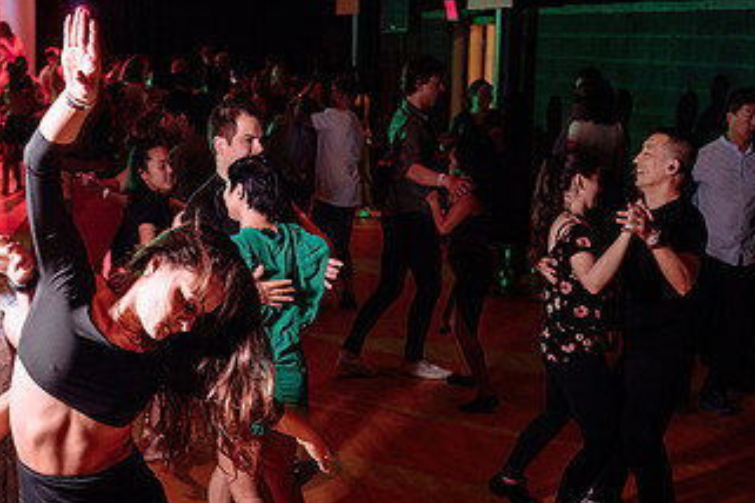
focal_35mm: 73
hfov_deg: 27.6
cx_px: 273
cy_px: 481
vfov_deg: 18.3
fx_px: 1531
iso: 1250
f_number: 2.8
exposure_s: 1/60
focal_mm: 38
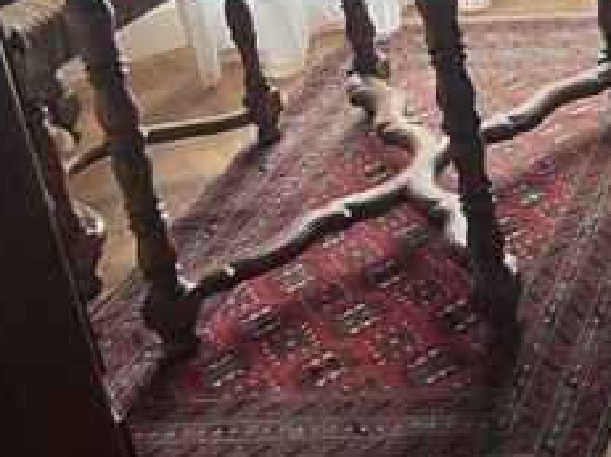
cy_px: -132
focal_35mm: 90
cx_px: 979
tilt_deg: -21.4
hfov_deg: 18.6
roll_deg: +3.9
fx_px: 1588
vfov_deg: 15.6
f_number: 1.6
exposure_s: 1/60
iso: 125
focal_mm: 5.1
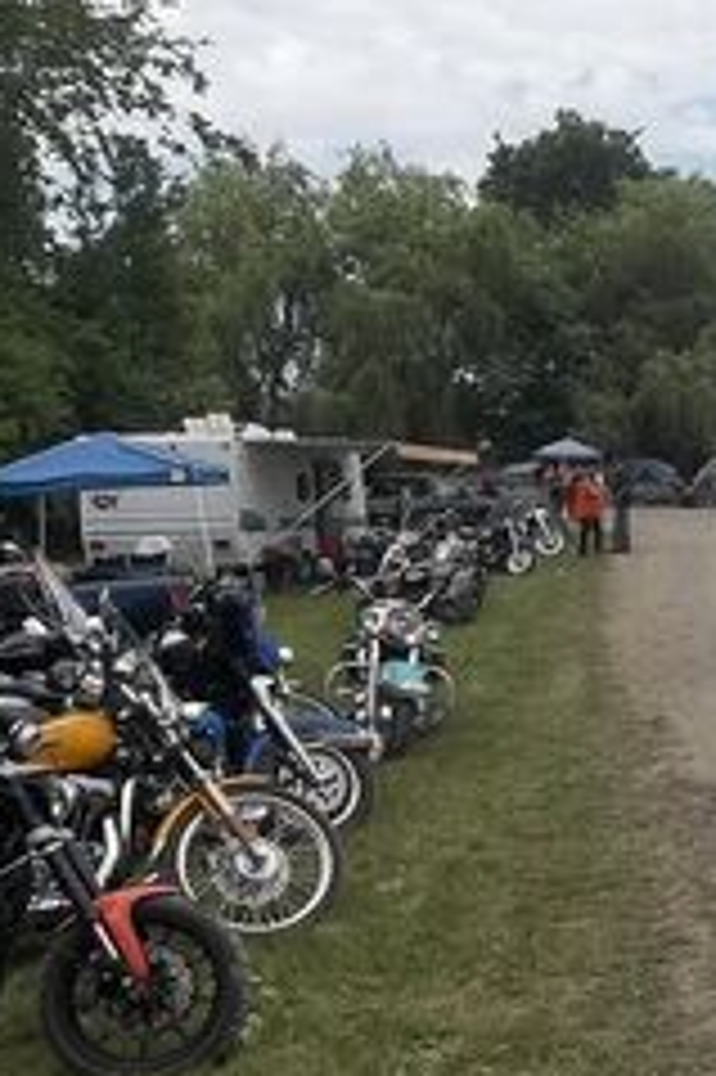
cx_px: 874
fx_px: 1404
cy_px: 635
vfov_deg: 41.8
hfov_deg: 25.5
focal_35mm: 47
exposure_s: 1/100
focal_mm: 4.9
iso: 80
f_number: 8.9
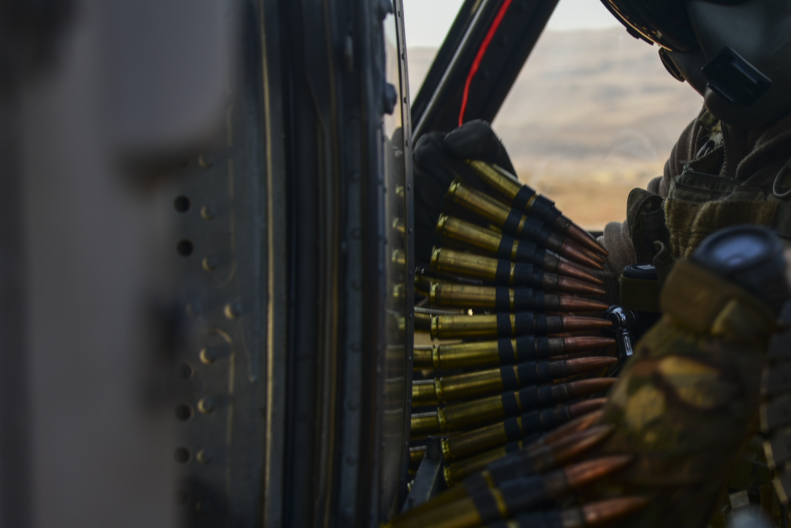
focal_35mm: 99
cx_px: 627
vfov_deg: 13.8
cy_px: 242
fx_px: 2176
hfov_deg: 20.4
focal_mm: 48
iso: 64
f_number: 4.5
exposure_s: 1/100
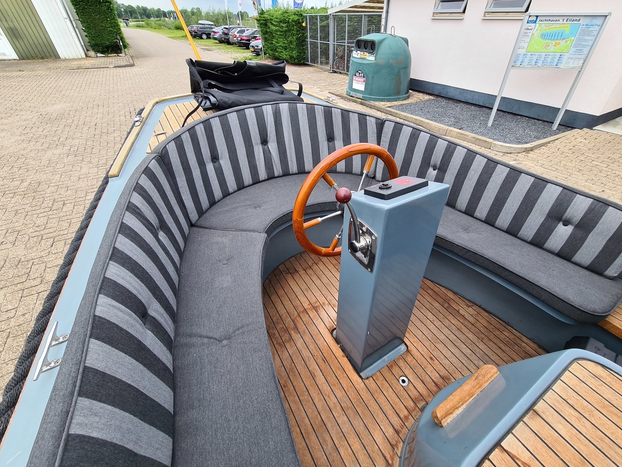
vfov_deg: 85.6
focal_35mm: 14
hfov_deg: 101.9
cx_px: 334
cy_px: 220
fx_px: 252
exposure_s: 1/312
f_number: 2.2
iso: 50
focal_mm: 2.2
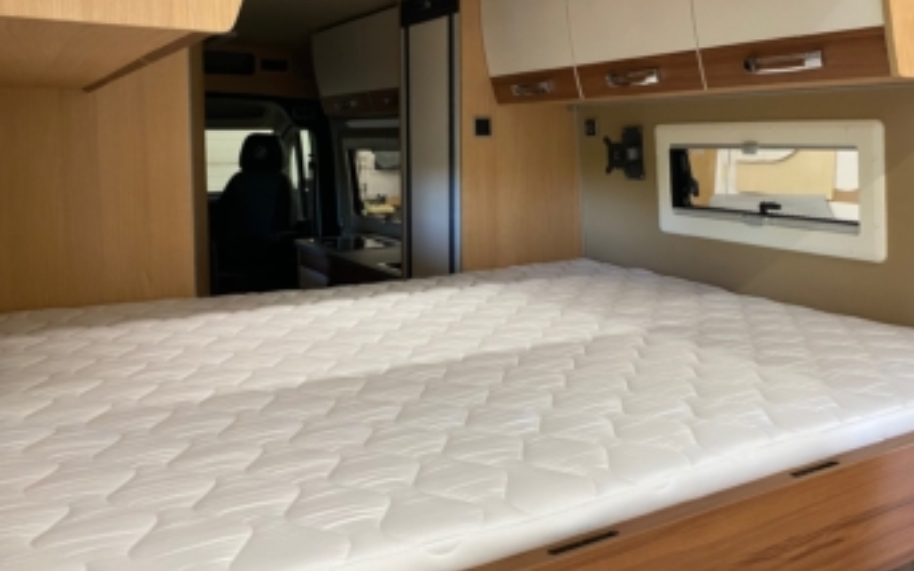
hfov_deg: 59.5
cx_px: 507
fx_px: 797
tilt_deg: -6.3
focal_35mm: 32
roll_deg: -0.7
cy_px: 202
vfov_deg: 39.1
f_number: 1.8
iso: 250
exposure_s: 1/50
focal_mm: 4.25
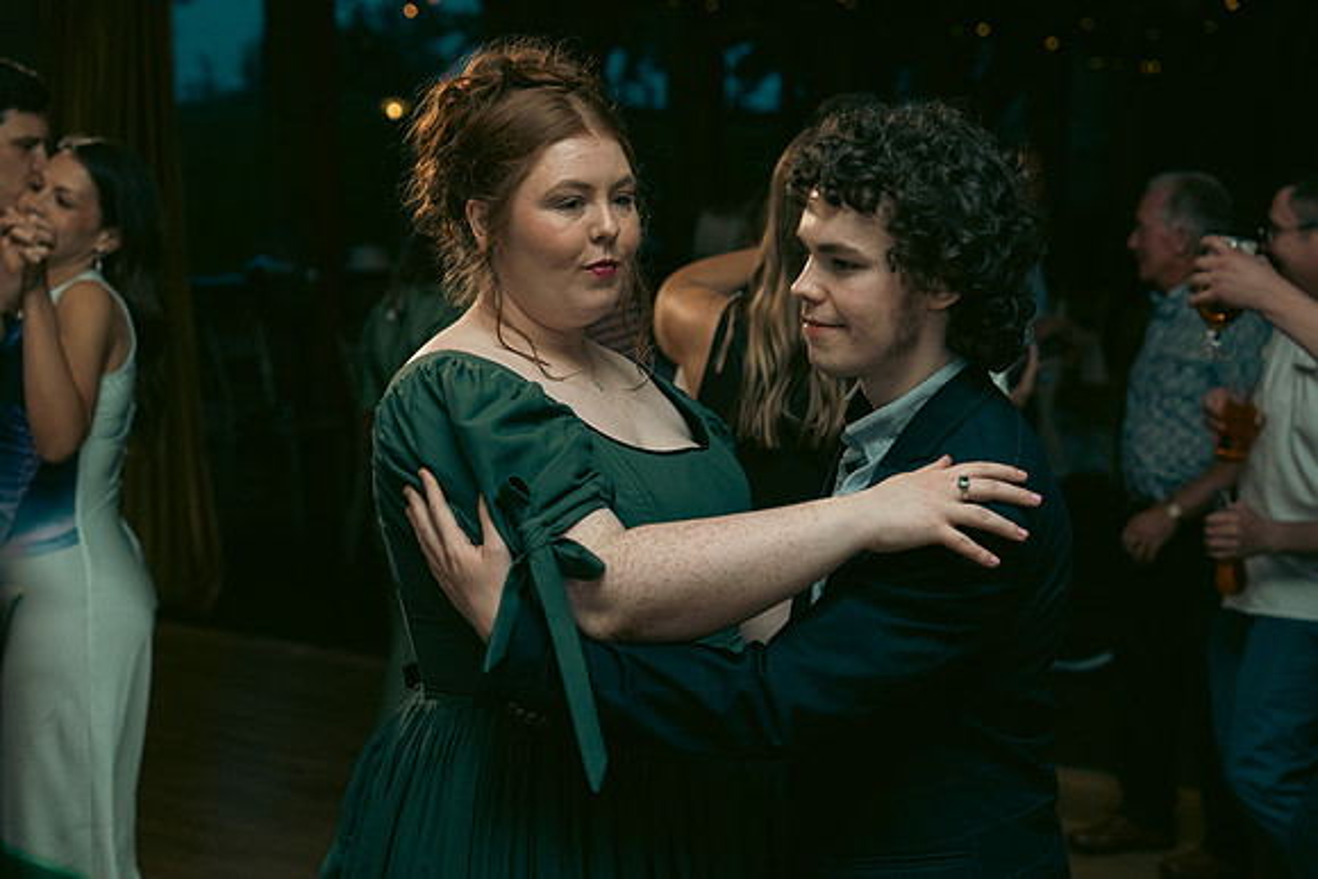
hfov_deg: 33.9
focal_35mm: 59
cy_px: 440
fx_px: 2160
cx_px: 659
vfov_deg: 23.0
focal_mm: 59
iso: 2500
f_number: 3.5
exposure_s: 1/160
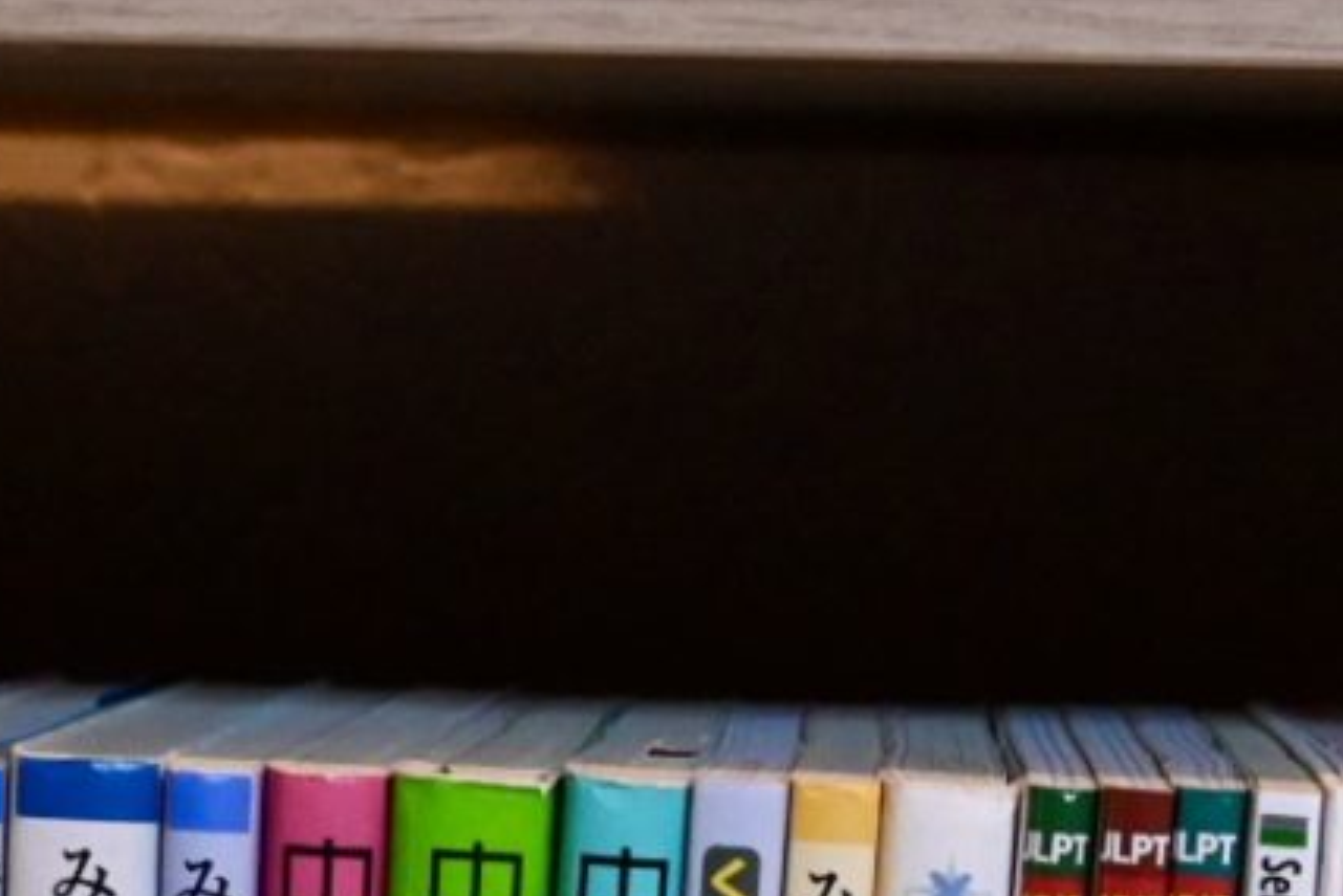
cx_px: 1060
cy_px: 1393
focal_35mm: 170
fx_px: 6340
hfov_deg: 12.0
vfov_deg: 7.9
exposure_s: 1/125
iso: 3200
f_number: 4
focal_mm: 31.5
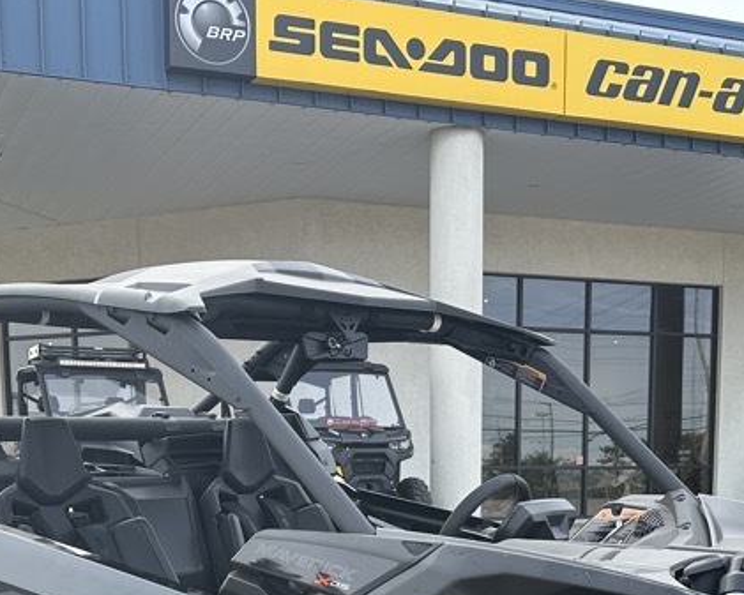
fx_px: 1255
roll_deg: -0.6
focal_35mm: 57
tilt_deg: -6.3
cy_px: 671
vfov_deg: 24.7
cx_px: 357
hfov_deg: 33.0
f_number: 1.78
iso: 80
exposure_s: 1/1095
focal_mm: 6.86
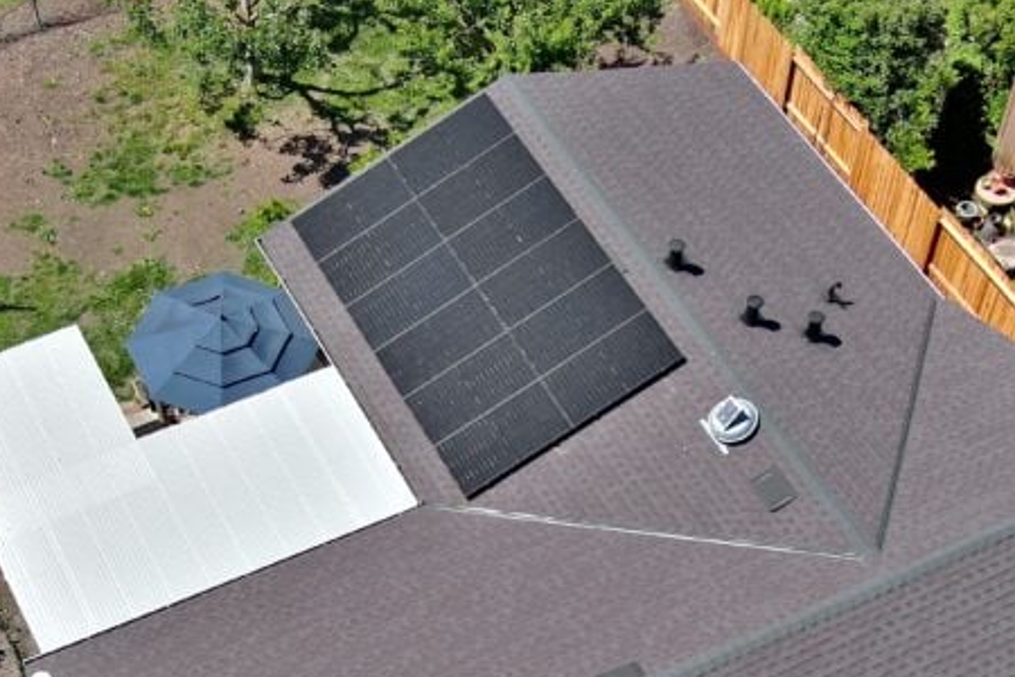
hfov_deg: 30.5
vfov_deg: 19.9
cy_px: 705
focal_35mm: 66
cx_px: 440
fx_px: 1861
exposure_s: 1/3676
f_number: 2.8
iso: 400
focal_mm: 10.57
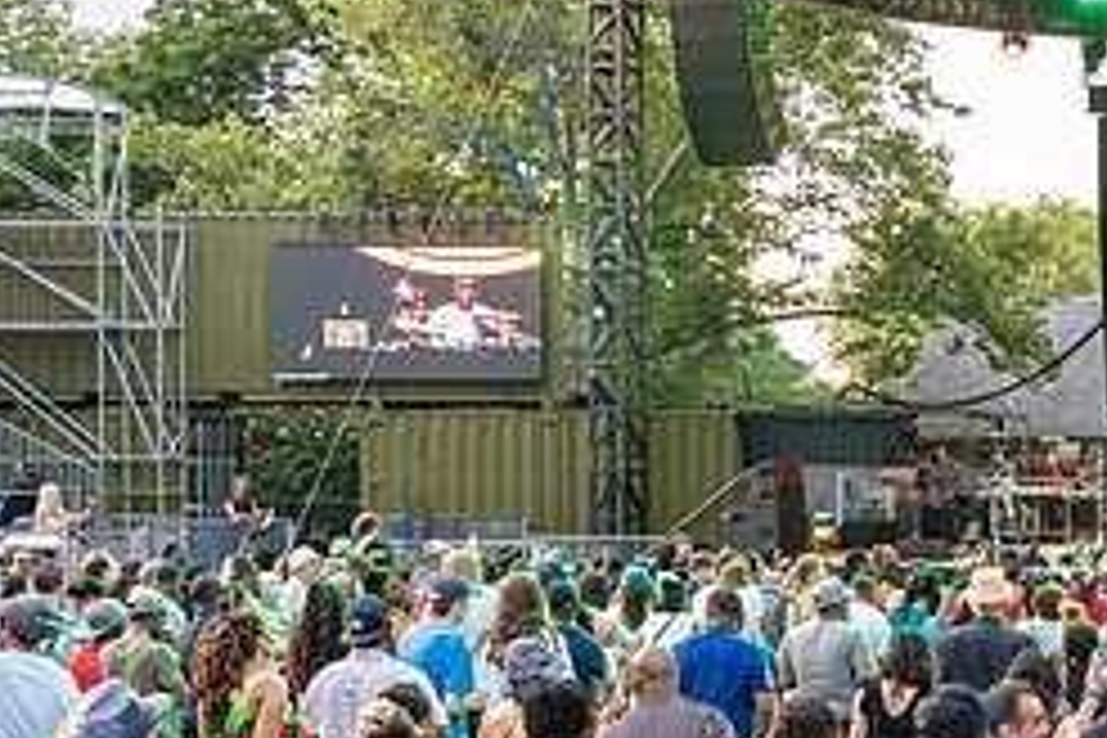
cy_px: 515
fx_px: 2306
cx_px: 1287
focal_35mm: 75
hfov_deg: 24.7
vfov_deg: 18.1
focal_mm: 31
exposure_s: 1/200
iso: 2000
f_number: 3.2
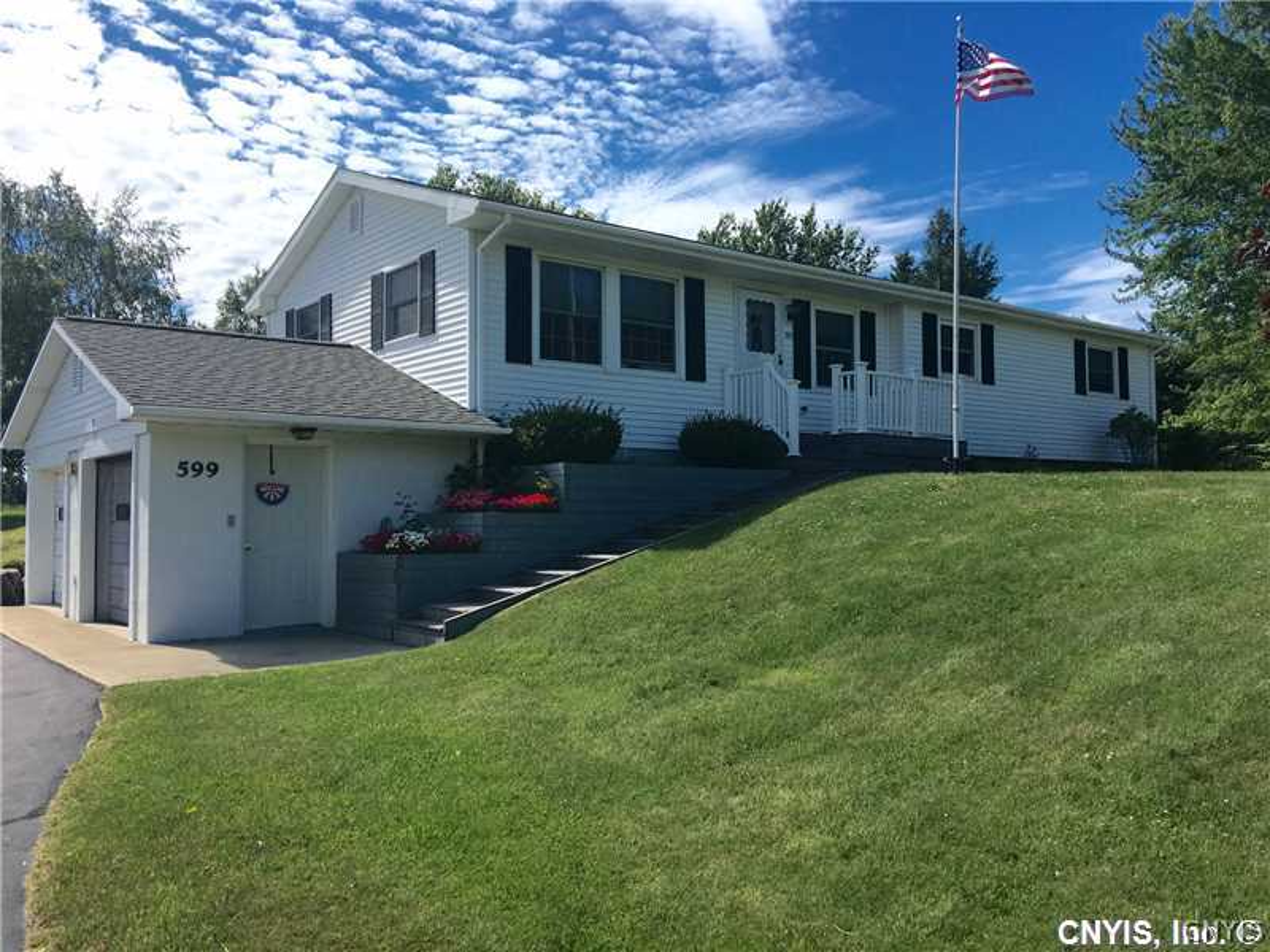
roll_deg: +0.2
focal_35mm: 29
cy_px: 476
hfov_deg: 61.7
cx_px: 635
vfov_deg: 48.2
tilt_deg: +3.7
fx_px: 1064
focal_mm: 4.15
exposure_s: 1/2137
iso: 25
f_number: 2.2
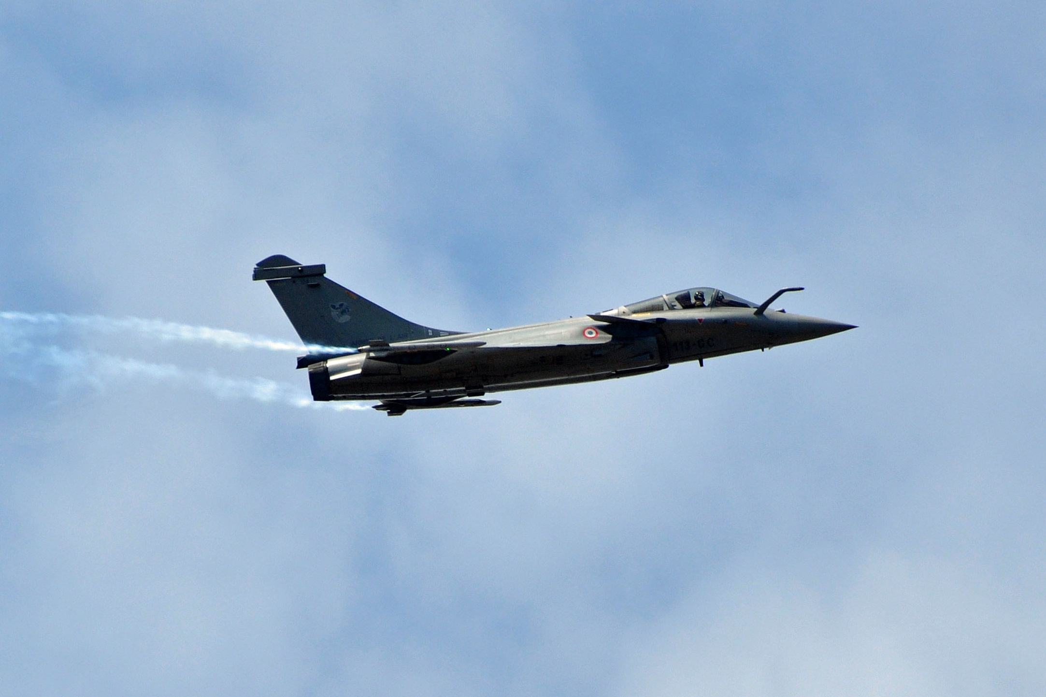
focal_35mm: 450
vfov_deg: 3.1
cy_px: 348
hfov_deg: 4.6
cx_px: 523
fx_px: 13070
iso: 320
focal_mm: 300
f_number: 7.1
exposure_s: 1/2000
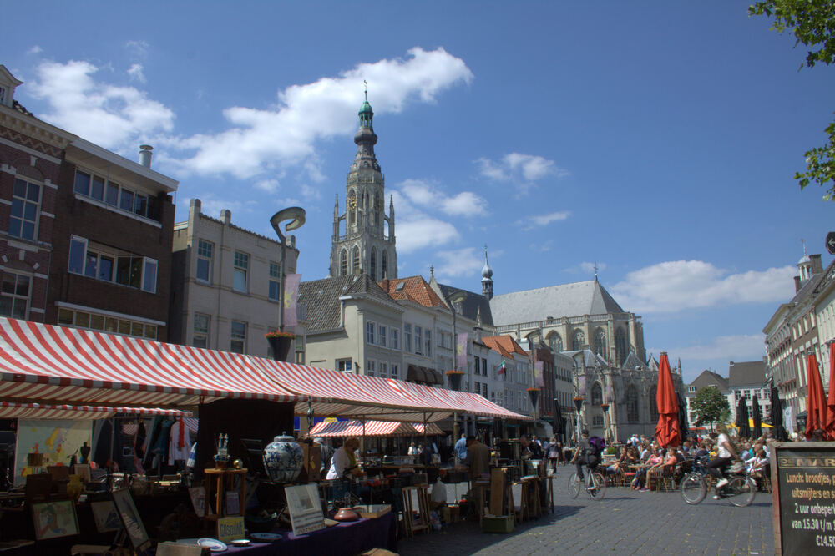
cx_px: 418
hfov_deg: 63.7
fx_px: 672
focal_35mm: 29
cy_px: 278
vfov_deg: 44.9
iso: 125
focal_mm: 18
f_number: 16
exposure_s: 1/80
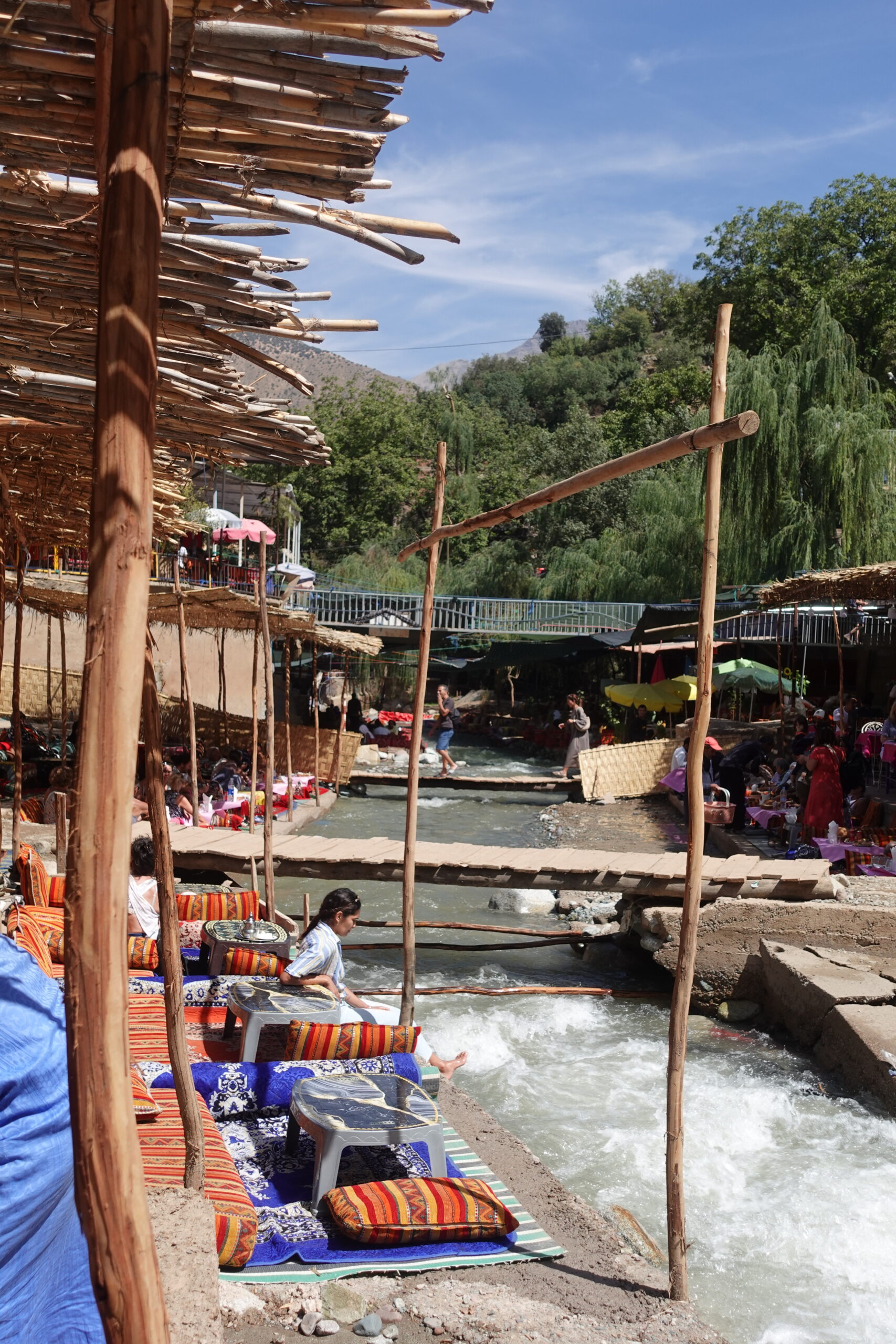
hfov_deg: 35.1
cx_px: 448
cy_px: 672
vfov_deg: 50.7
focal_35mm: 38
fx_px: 1418
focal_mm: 14.49
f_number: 4
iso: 125
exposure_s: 1/125
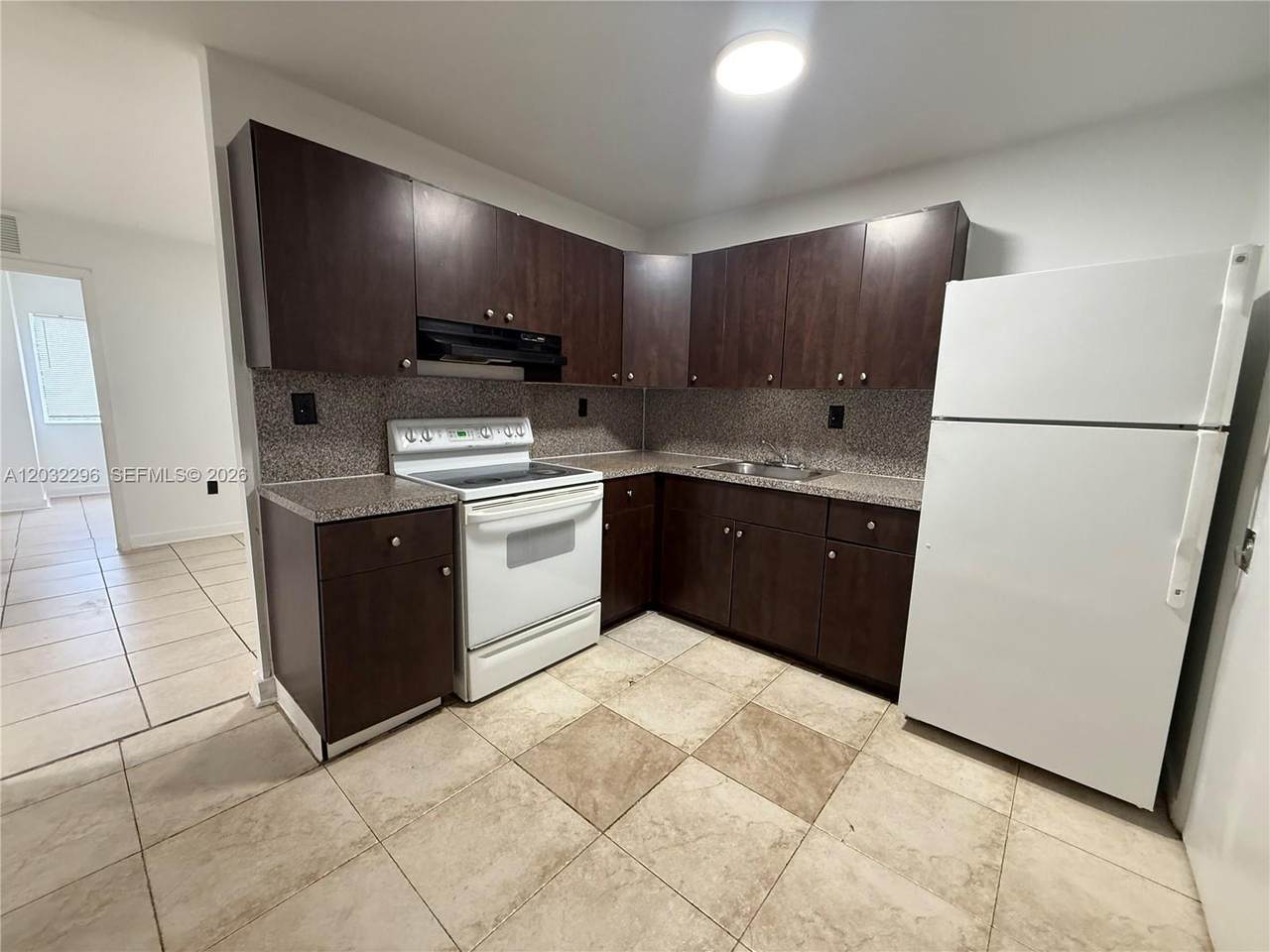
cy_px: 476
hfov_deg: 102.1
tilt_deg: -8.1
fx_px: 514
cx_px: 635
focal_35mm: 14
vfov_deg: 85.7
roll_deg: -1.3
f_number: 2.2
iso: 500
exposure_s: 1/60
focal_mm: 2.22
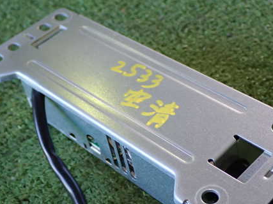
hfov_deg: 29.4
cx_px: 153
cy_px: 118
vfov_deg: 22.2
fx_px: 520
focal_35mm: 66
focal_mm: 8.4
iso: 250
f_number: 3.1
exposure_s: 1/50
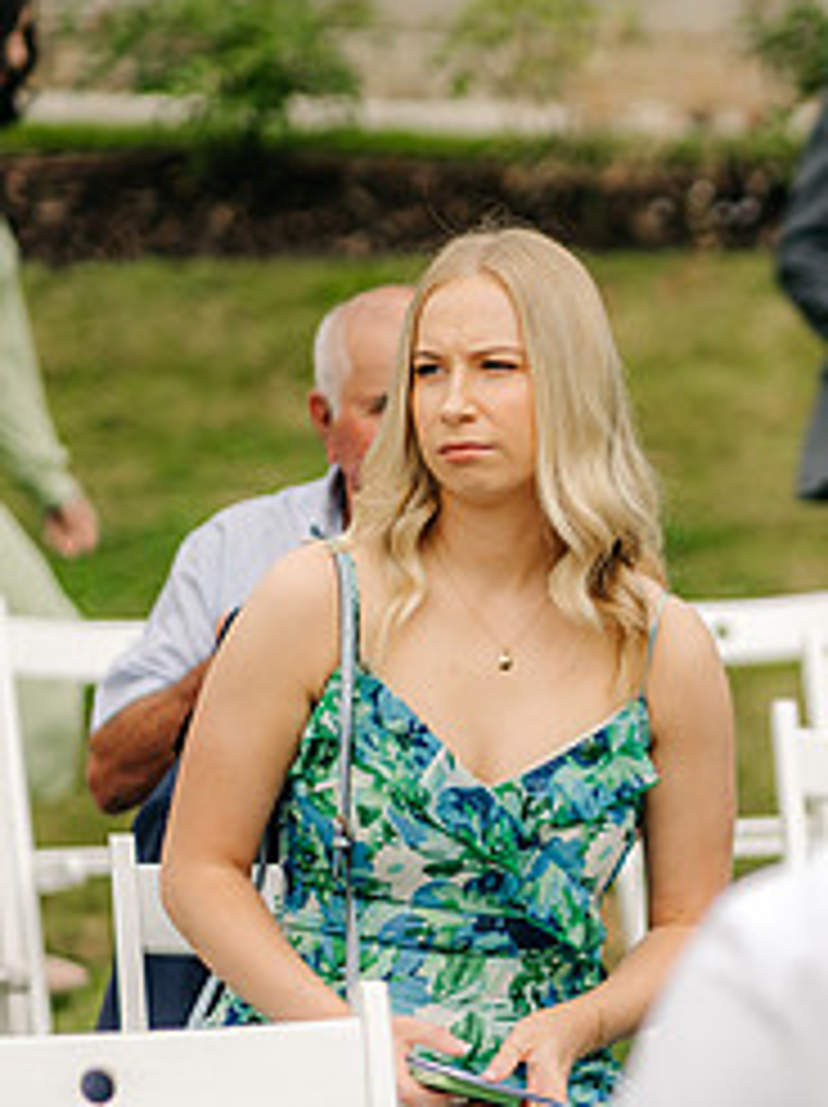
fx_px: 6166
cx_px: 873
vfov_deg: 10.3
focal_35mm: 193
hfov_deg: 7.6
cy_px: 542
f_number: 2
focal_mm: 85
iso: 100
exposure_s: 1/1600
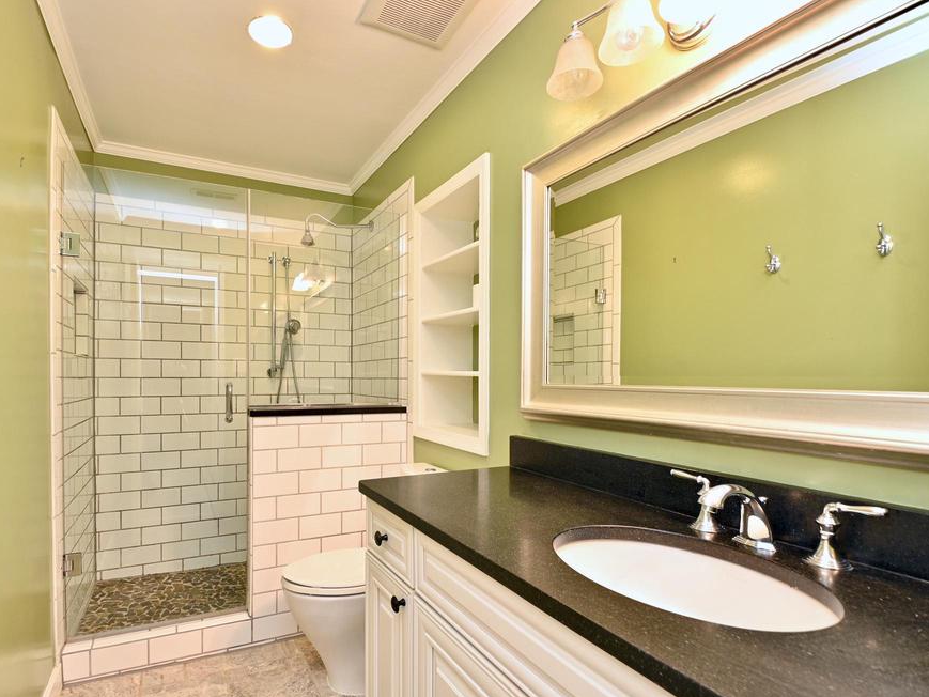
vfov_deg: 74.7
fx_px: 456
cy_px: 364
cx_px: 388
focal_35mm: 17
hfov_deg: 90.2
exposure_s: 1/8
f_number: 7.1
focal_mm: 10
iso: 320
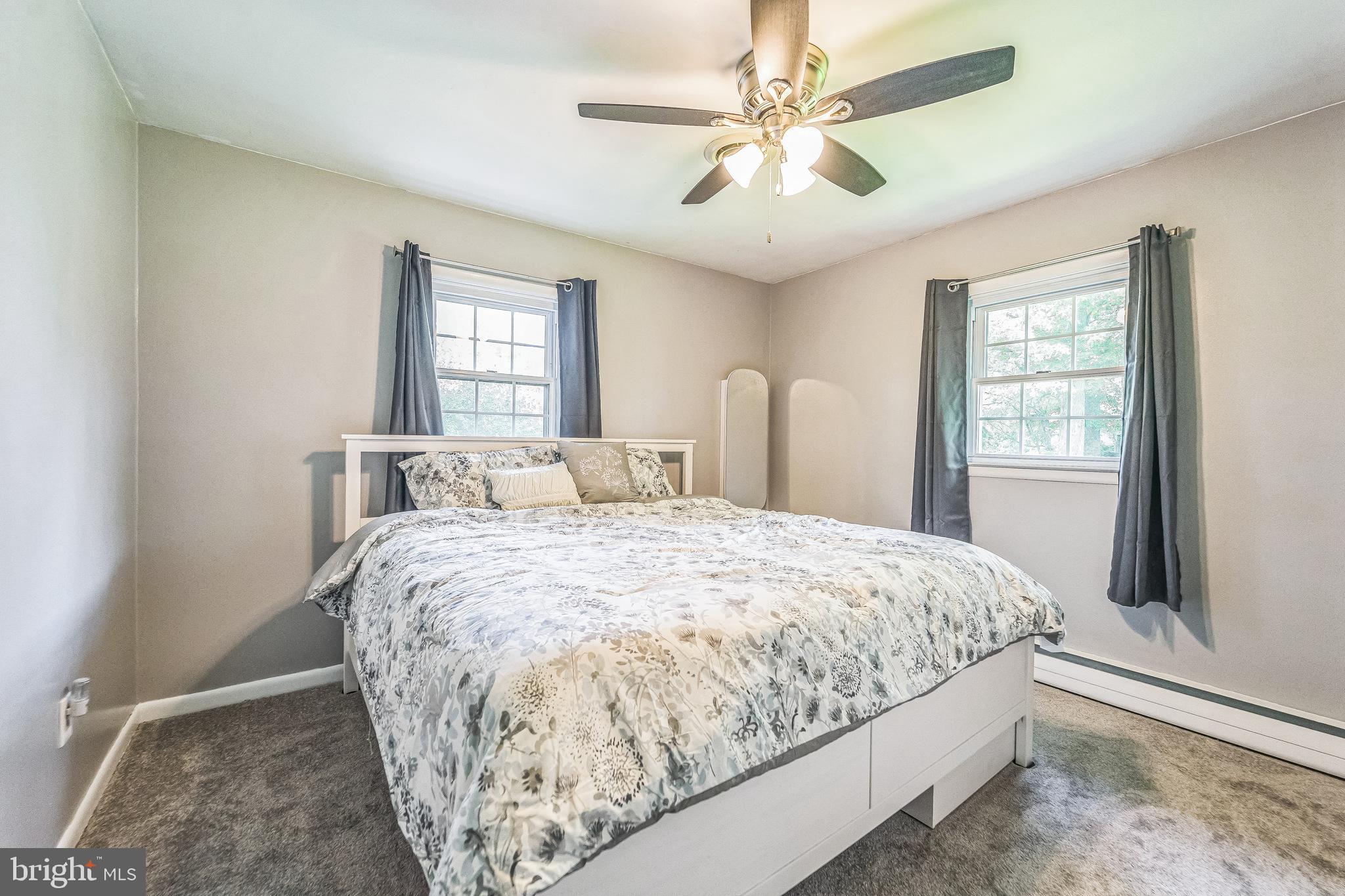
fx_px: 523
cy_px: 448
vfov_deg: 81.2
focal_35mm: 14
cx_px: 672
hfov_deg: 104.3
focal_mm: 14
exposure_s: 1/50
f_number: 5.6
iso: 800
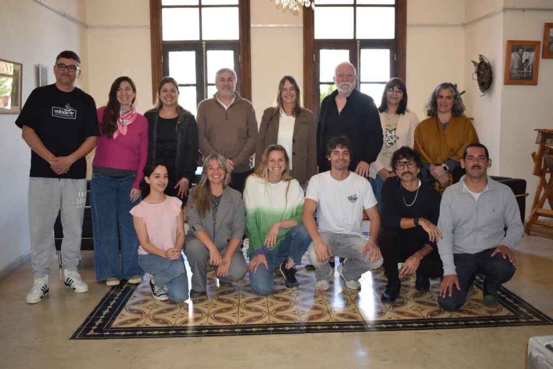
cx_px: 276
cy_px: 184
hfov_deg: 53.1
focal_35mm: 36
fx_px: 553
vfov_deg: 36.9
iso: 800
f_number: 4.5
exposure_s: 1/80
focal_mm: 24
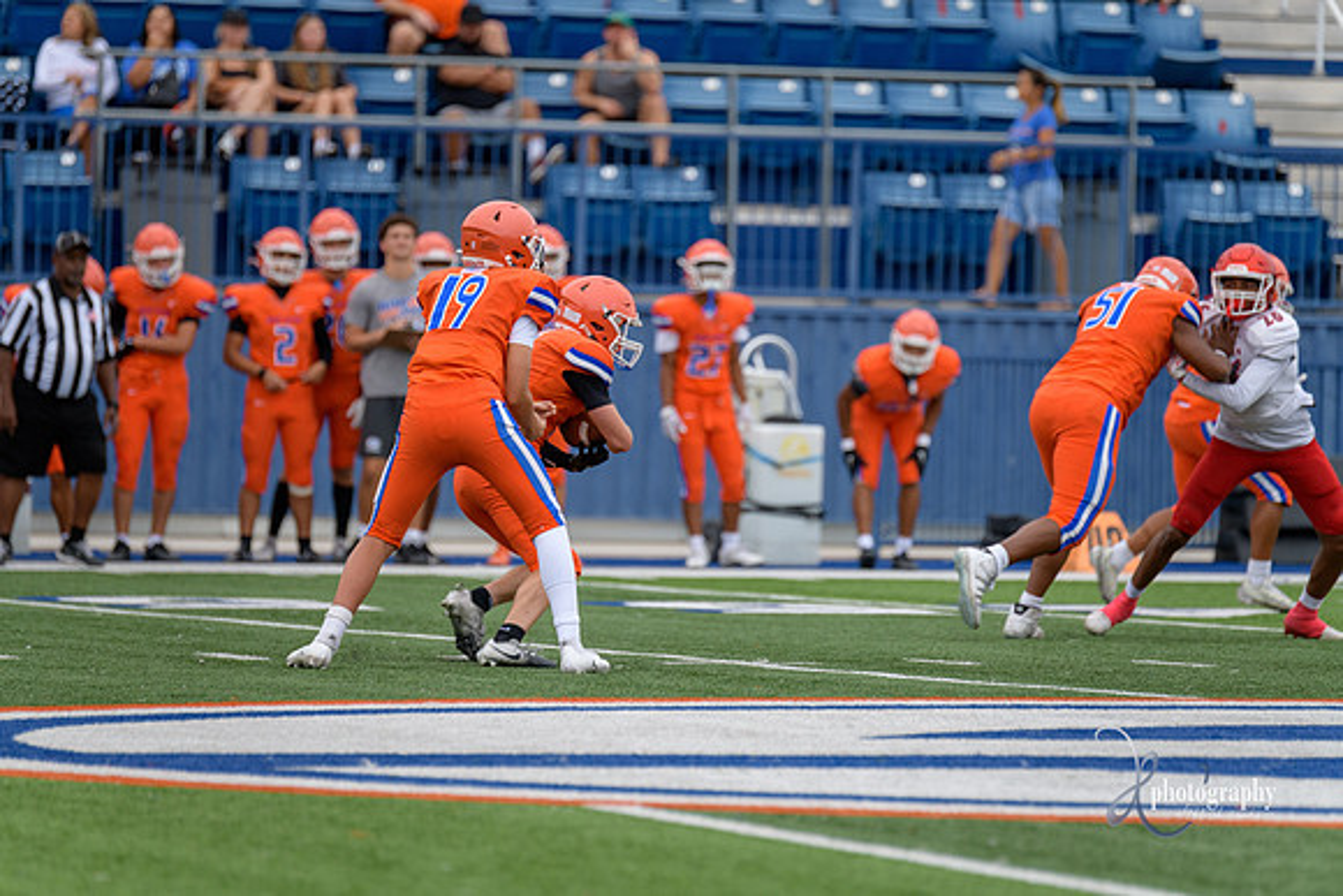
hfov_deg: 6.9
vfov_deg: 4.6
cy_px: 448
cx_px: 672
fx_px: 11194
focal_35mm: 300
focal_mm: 300
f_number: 3.5
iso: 560
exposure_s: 1/1000
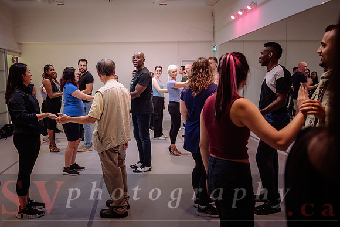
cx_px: 156
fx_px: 291
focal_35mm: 31
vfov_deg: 42.5
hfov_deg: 60.4
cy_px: 104
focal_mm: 28.5
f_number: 2.8
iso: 1600
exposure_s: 1/250
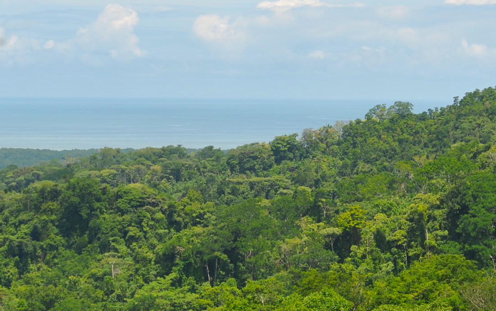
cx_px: 220
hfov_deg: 11.1
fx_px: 2542
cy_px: 105
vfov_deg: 7.0
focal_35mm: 188
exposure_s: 1/500
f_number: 5.6
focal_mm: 70
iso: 100
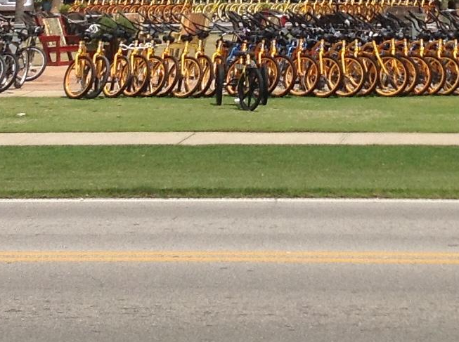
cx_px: 319
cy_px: -245
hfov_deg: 14.2
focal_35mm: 139
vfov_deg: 10.1
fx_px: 1839
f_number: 2.4
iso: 50
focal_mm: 4.28
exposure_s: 1/2160
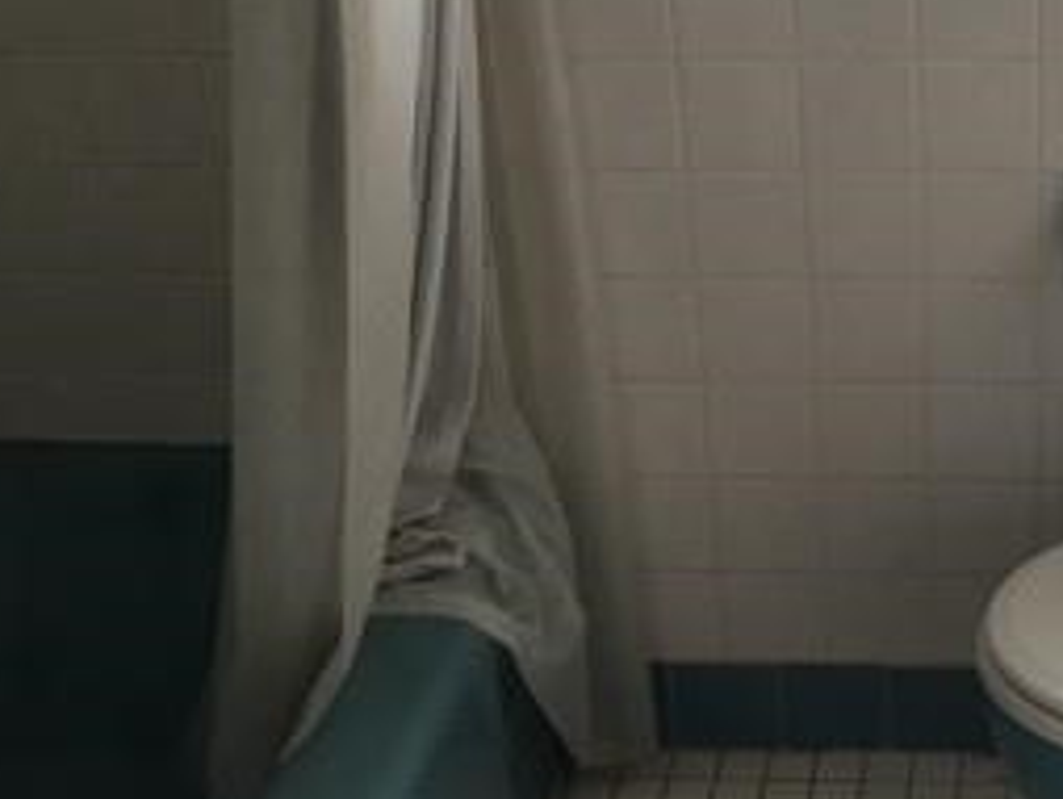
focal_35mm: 73
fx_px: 2244
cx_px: 1004
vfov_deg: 20.2
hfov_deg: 25.6
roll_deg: +1.9
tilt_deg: -29.8
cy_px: 435
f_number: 2.2
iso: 32
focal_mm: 4.15
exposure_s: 1/40
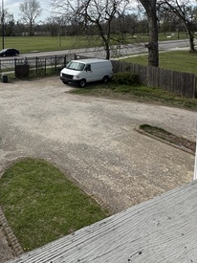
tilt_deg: -6.1
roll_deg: +0.4
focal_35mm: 34
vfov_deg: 51.0
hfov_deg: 38.1
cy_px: 57
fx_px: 258
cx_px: 10
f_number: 2.2
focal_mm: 2.22
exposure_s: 1/2882
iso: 50
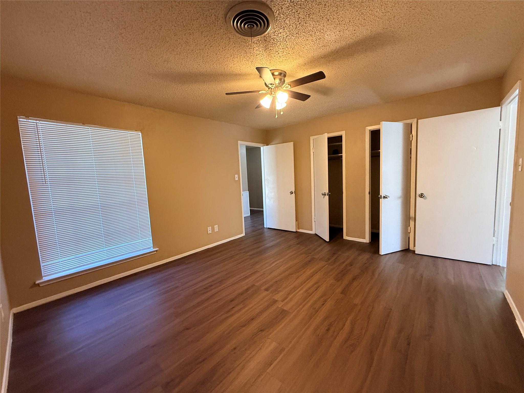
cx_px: 262
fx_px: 212
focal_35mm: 14
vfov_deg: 85.7
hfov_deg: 102.1
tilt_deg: -5.6
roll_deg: +2.5
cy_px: 196
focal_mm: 2.22
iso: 400
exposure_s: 1/60
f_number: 2.2
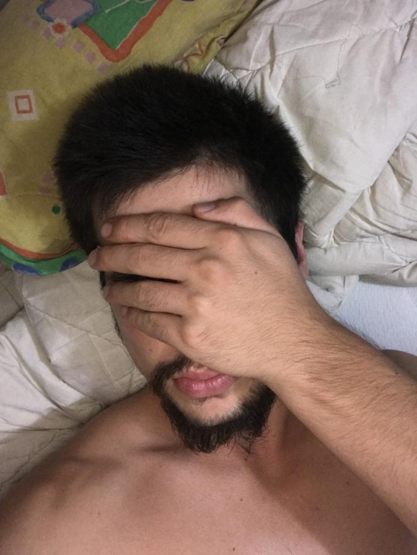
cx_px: 208
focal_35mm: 32
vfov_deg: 56.8
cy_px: 278
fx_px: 513
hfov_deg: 44.2
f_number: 2.2
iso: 200
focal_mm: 2.87
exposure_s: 1/20
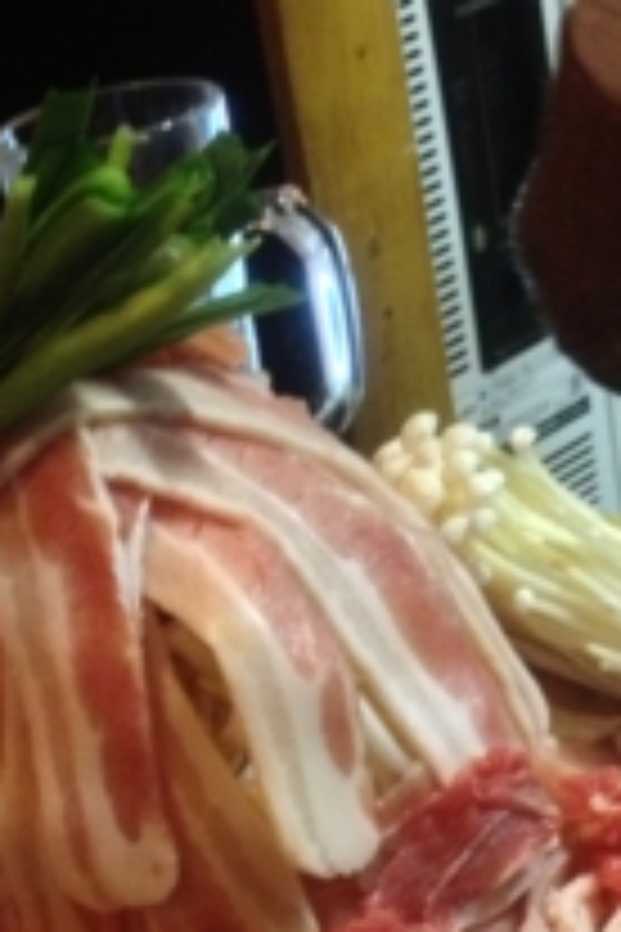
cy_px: 797
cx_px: 225
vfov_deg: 25.1
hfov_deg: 17.2
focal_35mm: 79
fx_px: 2044
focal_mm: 4.28
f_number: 2.4
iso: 500
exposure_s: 1/15
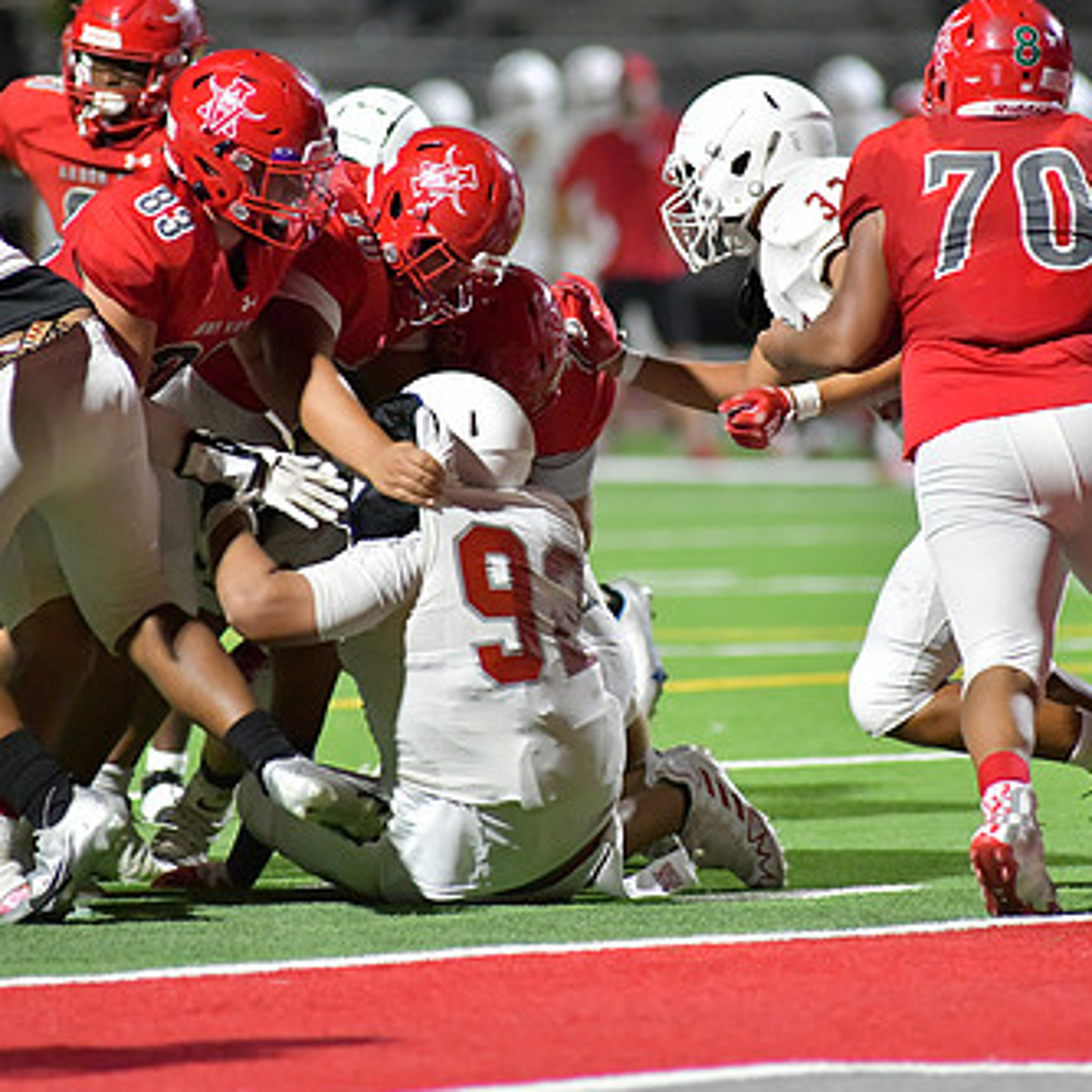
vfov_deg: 3.9
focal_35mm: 444
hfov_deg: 3.9
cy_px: 474
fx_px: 15847
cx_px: 607
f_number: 4
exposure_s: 1/1250
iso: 11400
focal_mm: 300
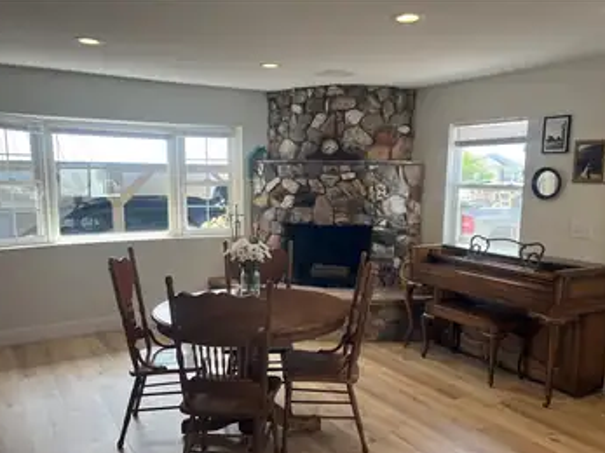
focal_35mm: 30
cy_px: 260
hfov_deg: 59.9
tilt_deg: -5.8
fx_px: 524
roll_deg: +0.4
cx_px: 323
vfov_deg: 46.6
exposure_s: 1/162
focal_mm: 5.1
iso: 40
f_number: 1.6
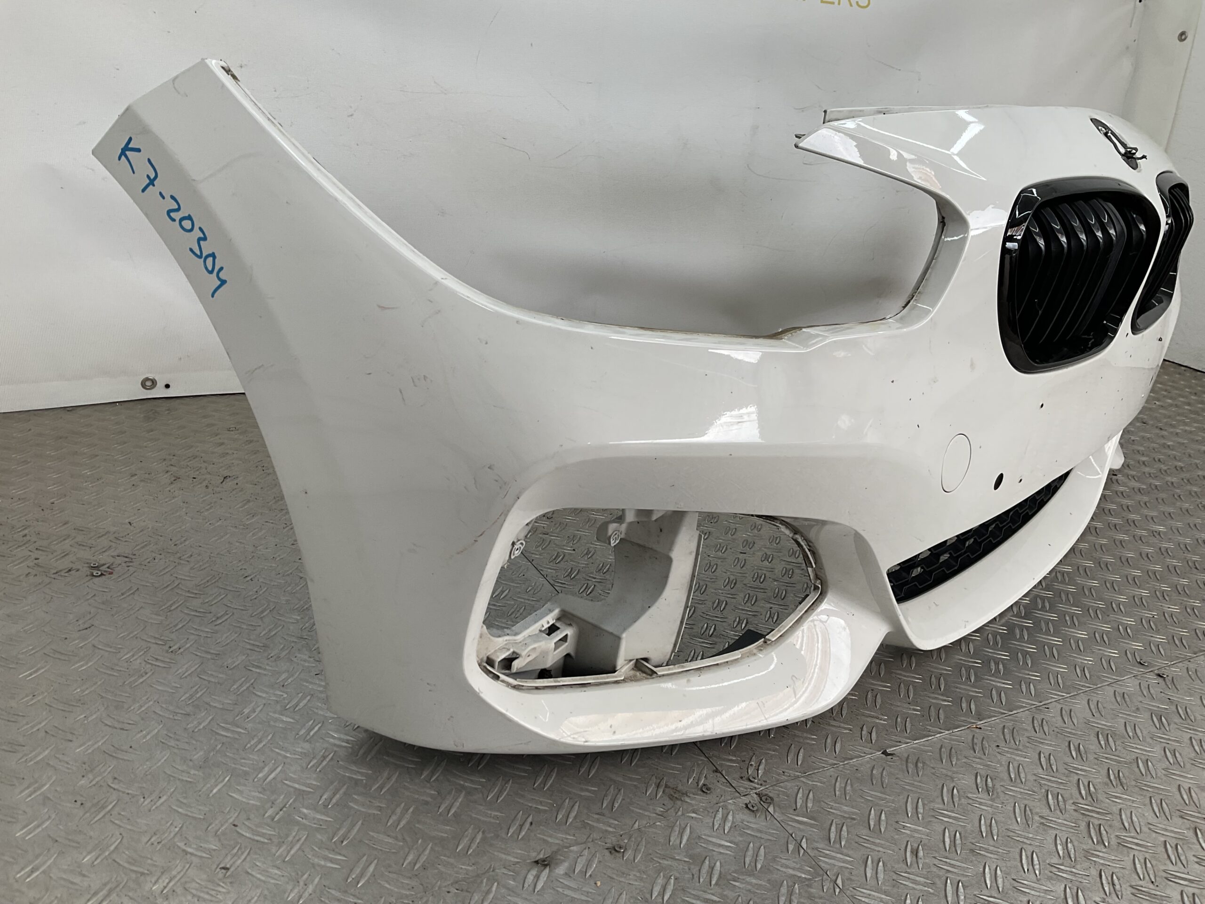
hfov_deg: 61.7
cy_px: 452
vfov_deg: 48.2
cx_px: 602
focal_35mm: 29
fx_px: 1010
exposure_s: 1/235
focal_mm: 3
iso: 16
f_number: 1.8
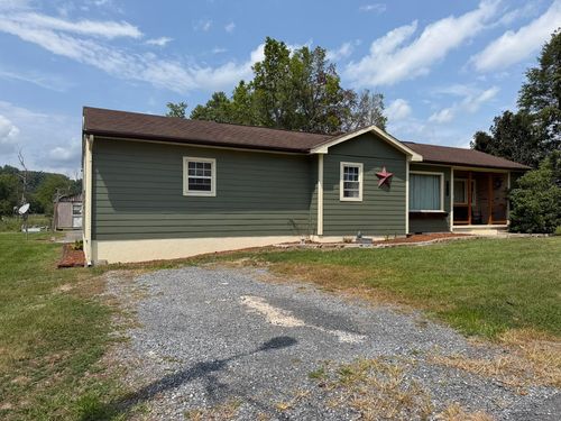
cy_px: 210
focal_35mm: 24
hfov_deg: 71.6
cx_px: 280
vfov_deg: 56.8
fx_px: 389
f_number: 1.78
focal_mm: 6.76
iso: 80
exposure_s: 1/6173
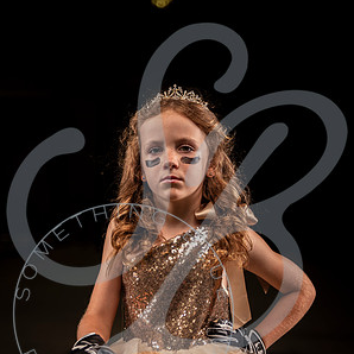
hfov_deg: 22.5
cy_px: 223
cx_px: 177
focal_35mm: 77
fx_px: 891
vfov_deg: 22.4
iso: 100
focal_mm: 60
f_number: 2.8
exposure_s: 1/800
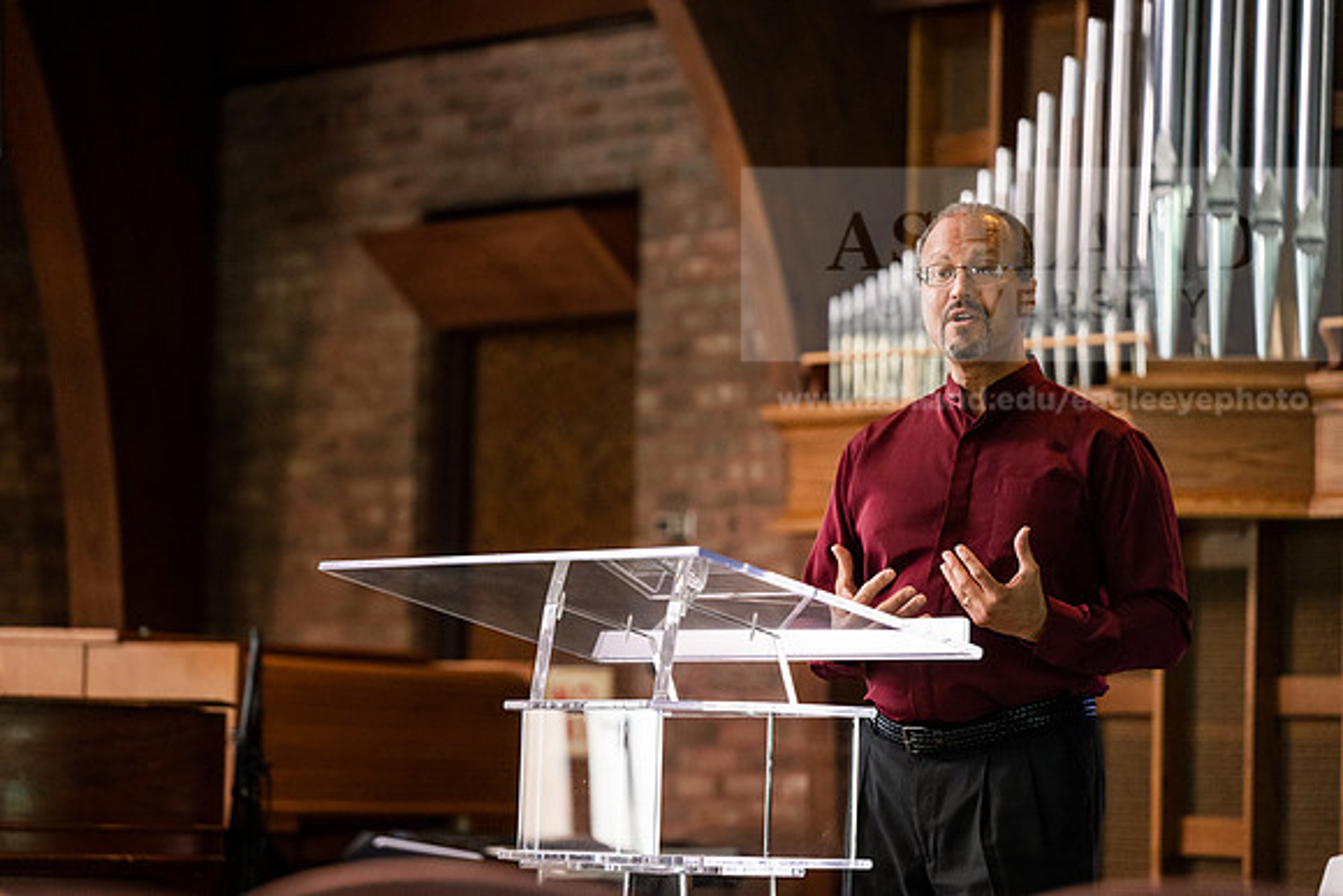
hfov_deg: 15.2
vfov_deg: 10.2
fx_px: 5037
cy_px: 448
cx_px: 672
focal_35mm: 135
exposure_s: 1/200
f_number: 3.2
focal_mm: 135
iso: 2500
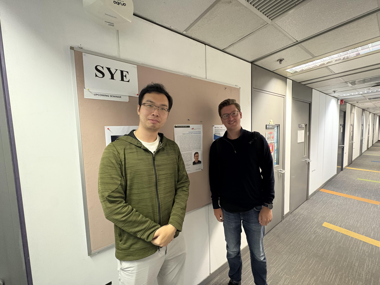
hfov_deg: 102.1
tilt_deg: -4.0
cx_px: 190
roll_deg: +2.3
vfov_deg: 85.7
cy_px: 142
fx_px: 154
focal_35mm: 14
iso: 800
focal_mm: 2.22
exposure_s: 1/33
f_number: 2.2
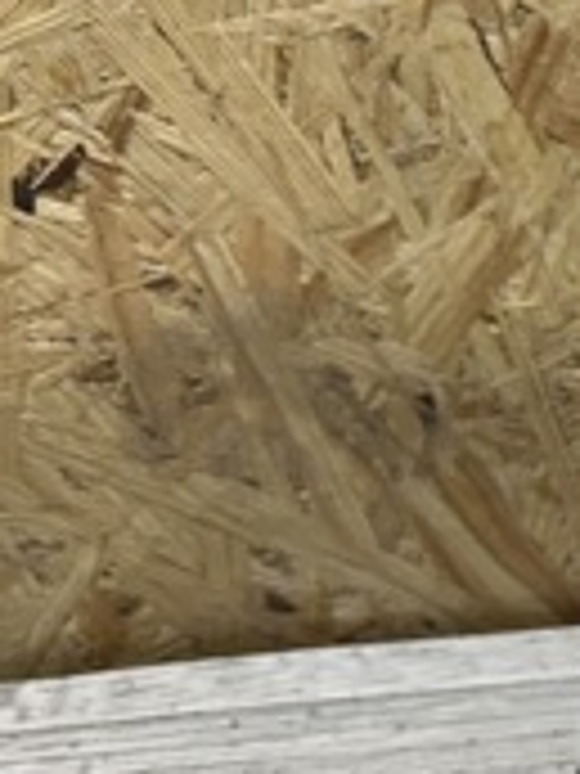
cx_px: 1214
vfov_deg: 22.0
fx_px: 1988
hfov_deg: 13.7
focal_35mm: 89
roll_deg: -1.4
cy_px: 403
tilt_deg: -37.8
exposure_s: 1/100
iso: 160
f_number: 1.78
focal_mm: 6.86
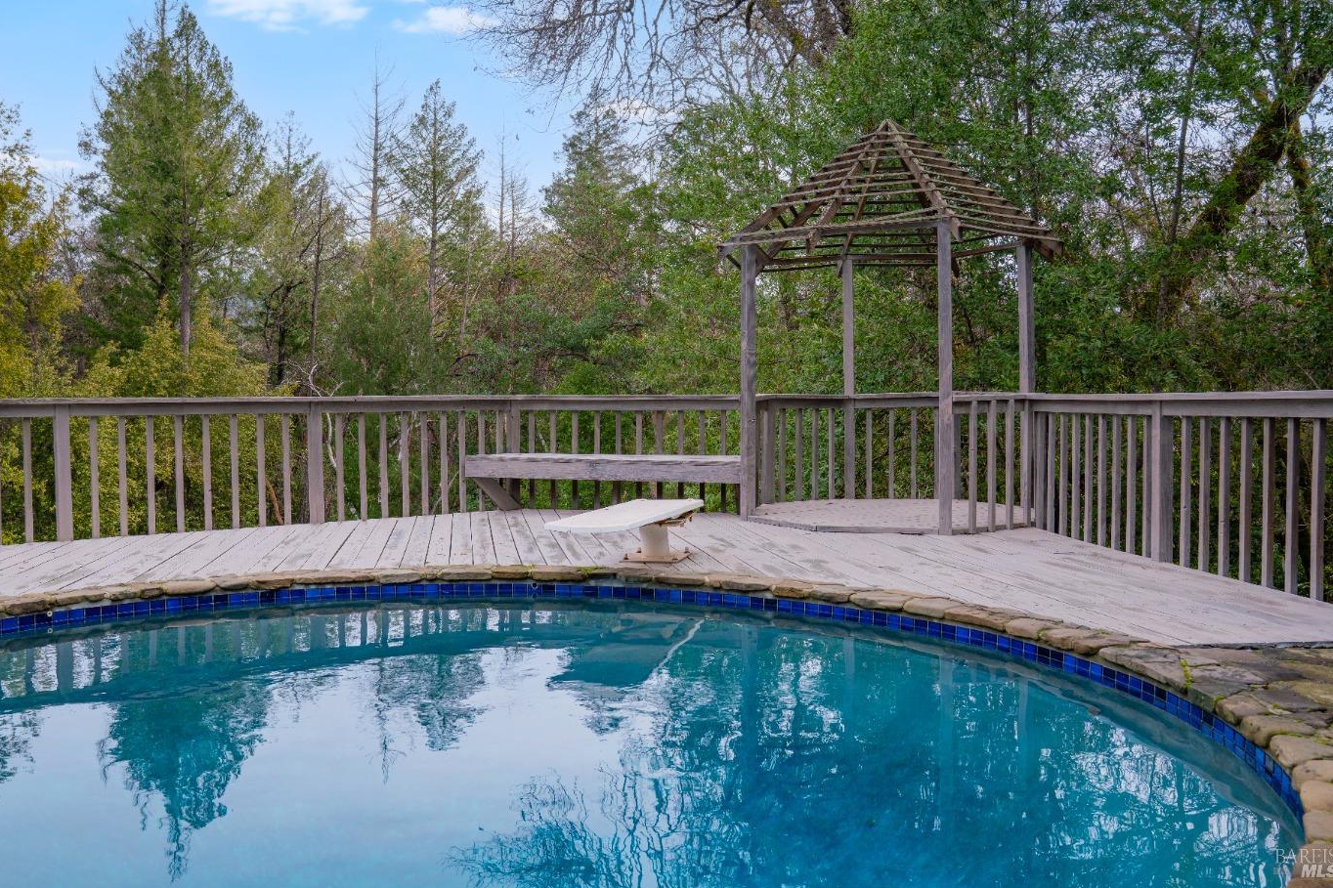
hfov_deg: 57.2
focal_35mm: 33
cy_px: 402
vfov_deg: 39.9
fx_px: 1222
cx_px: 622
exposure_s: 1/160
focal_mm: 30
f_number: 8
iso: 160
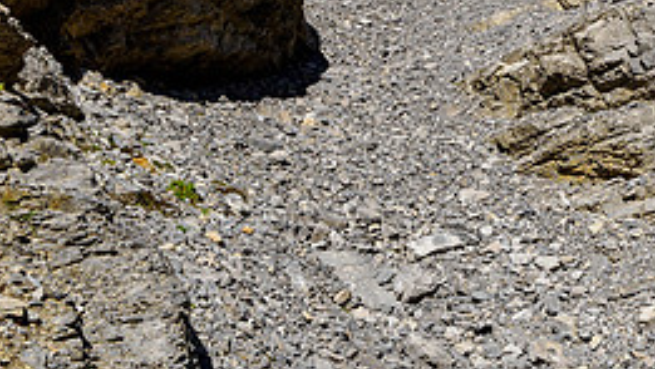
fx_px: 1095
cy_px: 179
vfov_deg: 19.1
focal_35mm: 63
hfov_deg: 30.4
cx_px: 693
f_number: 8
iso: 200
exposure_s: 1/400
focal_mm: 13
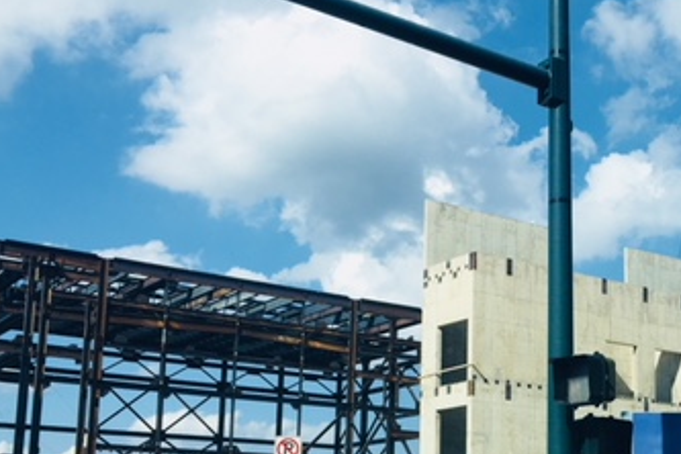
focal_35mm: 58
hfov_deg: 33.4
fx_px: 1097
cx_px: 550
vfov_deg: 23.0
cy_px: 366
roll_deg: +1.8
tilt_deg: +7.7
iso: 25
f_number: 2.2
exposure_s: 1/1876
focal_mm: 4.15
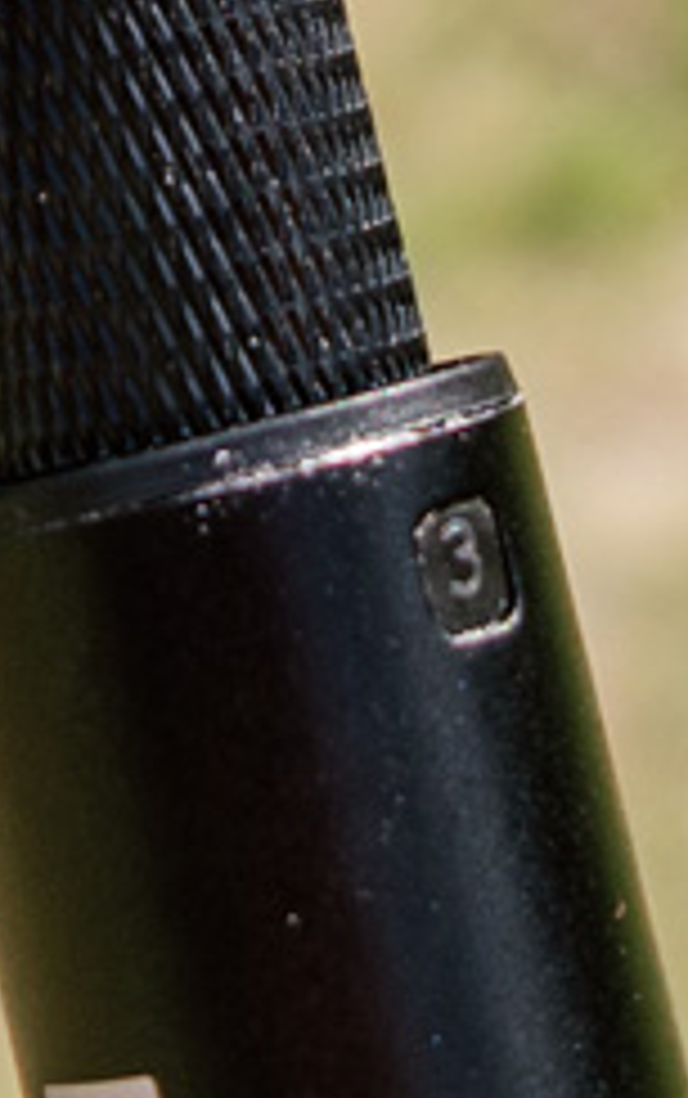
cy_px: -1735
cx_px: -63
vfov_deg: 8.6
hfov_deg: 6.0
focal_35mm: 217
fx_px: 6495
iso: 200
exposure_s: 1/800
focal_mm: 26
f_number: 5.6
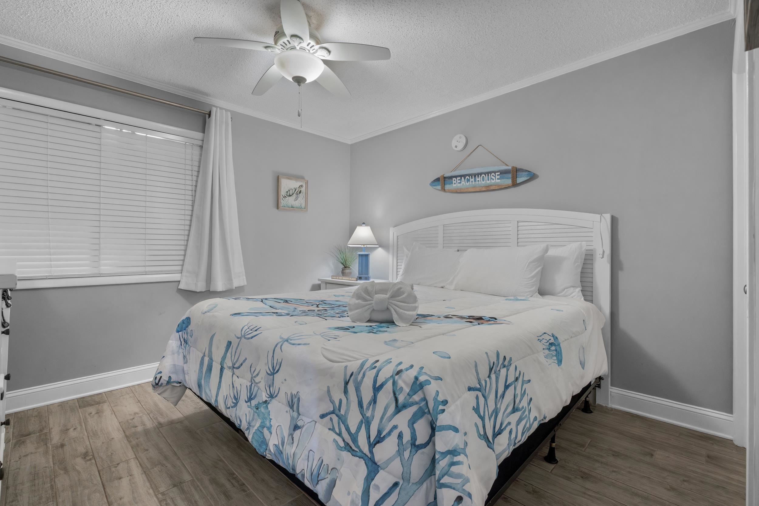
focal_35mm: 16
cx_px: 380
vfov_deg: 73.8
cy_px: 253
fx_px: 337
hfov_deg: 96.7
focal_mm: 16
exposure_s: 1/15
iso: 1250
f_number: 8
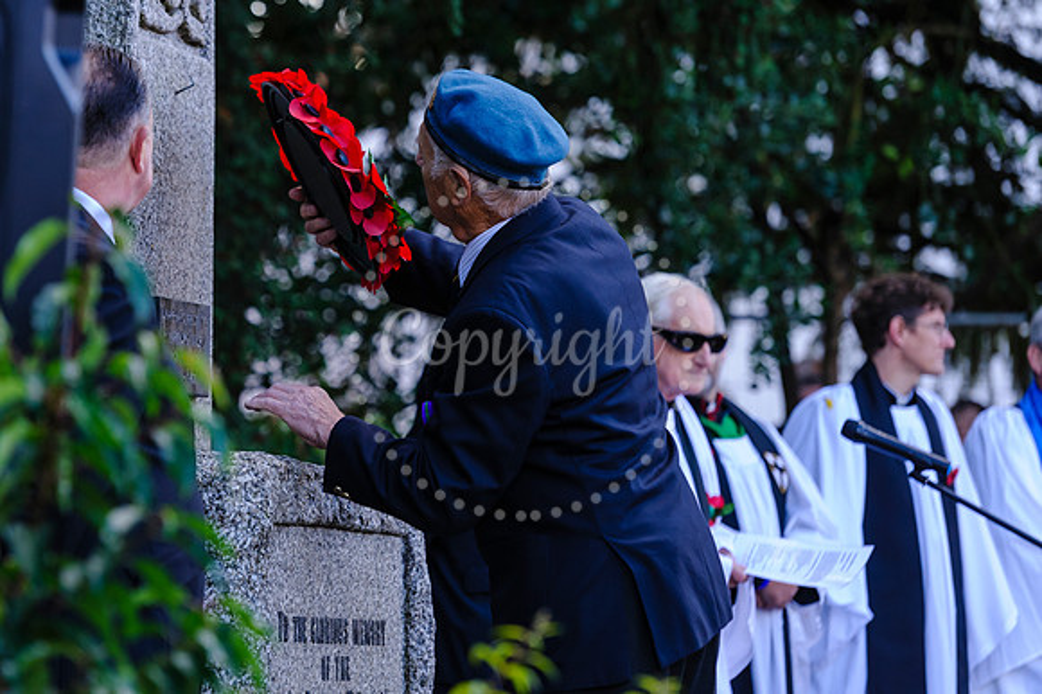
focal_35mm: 213
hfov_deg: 9.7
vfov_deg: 6.4
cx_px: 393
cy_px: 299
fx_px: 6168
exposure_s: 1/500
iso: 800
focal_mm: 170
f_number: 4.8
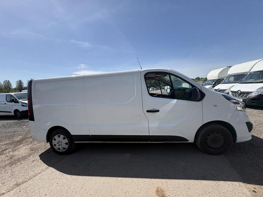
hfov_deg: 102.1
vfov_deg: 85.7
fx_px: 106
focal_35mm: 14
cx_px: 132
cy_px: 98
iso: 50
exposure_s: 1/1880
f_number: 2.2
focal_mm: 2.22
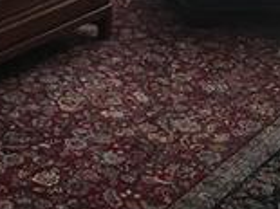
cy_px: -108
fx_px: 970
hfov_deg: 15.6
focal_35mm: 120
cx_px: -85
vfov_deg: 11.8
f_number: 2.2
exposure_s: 1/30
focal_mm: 4.15
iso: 80
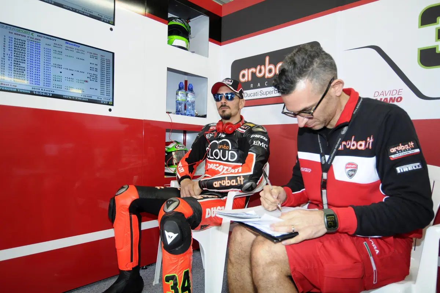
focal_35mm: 24
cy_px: 146
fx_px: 293
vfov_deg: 53.0
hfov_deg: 73.8
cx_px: 220
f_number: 4
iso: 800
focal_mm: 16
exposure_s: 1/125
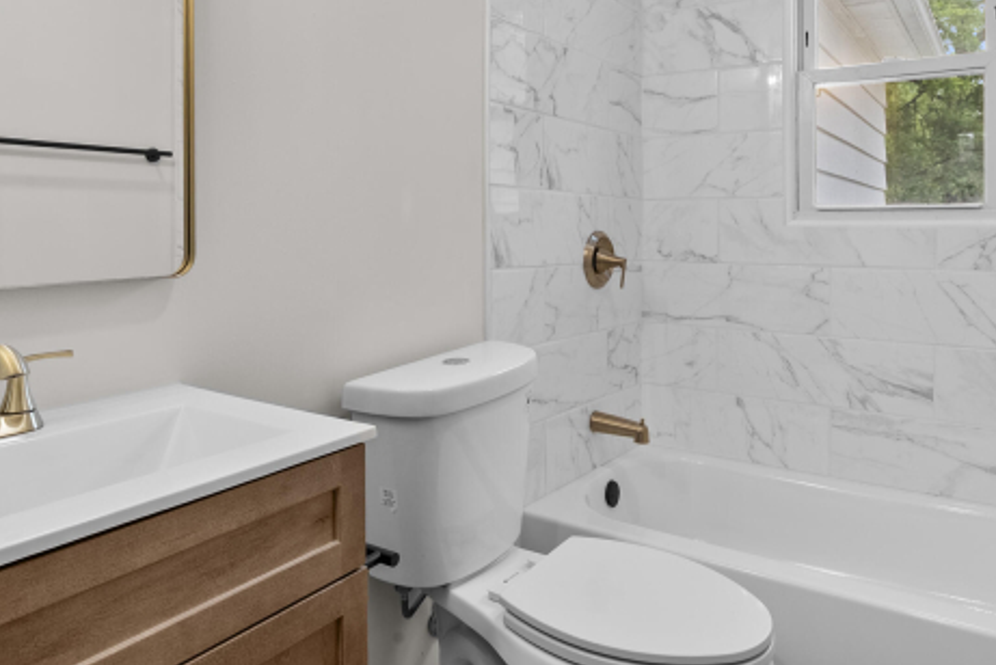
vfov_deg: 49.0
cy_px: 235
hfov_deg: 69.3
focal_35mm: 26
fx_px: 720
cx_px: 520
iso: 400
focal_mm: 16
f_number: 11
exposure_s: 1/5
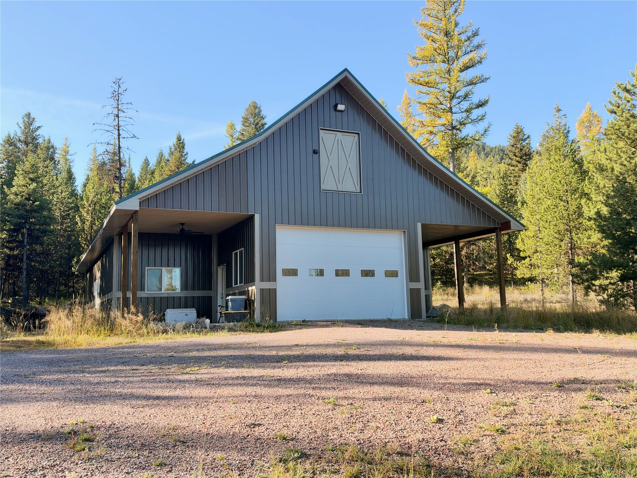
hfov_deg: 56.8
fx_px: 589
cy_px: 239
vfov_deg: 44.2
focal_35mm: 32
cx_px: 318
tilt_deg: +9.2
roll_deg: +1.8
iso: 64
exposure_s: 1/1403
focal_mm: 6.93
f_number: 1.8
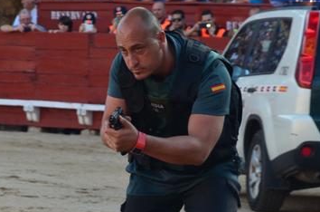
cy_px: 185
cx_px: 122
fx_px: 3157
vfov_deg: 3.8
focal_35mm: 356
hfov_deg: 5.8
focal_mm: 105
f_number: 8
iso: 250
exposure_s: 1/50
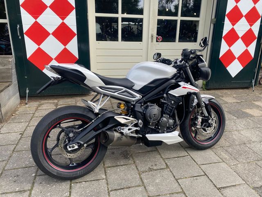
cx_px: 131
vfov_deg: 53.1
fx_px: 197
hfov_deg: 67.3
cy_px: 98
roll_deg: -1.6
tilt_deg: -17.8
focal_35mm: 26
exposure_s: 1/877
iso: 32
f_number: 1.8
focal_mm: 4.25
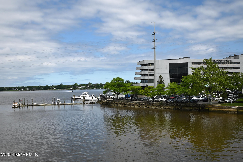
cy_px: 81
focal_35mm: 45
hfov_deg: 43.6
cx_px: 122
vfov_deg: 29.8
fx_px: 304
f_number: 18
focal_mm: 45
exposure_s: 1/1250
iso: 1250
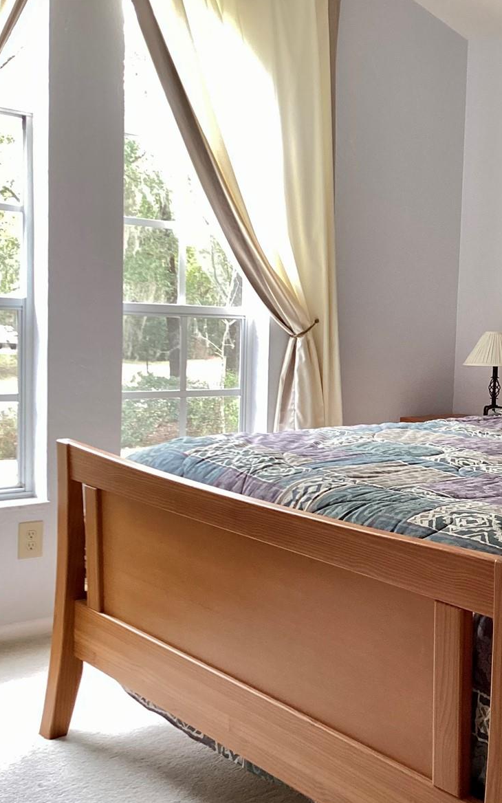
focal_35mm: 45
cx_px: 488
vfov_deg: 44.4
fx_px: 985
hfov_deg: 27.2
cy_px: 408
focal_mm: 3.3
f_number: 2.4
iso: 125
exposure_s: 1/50
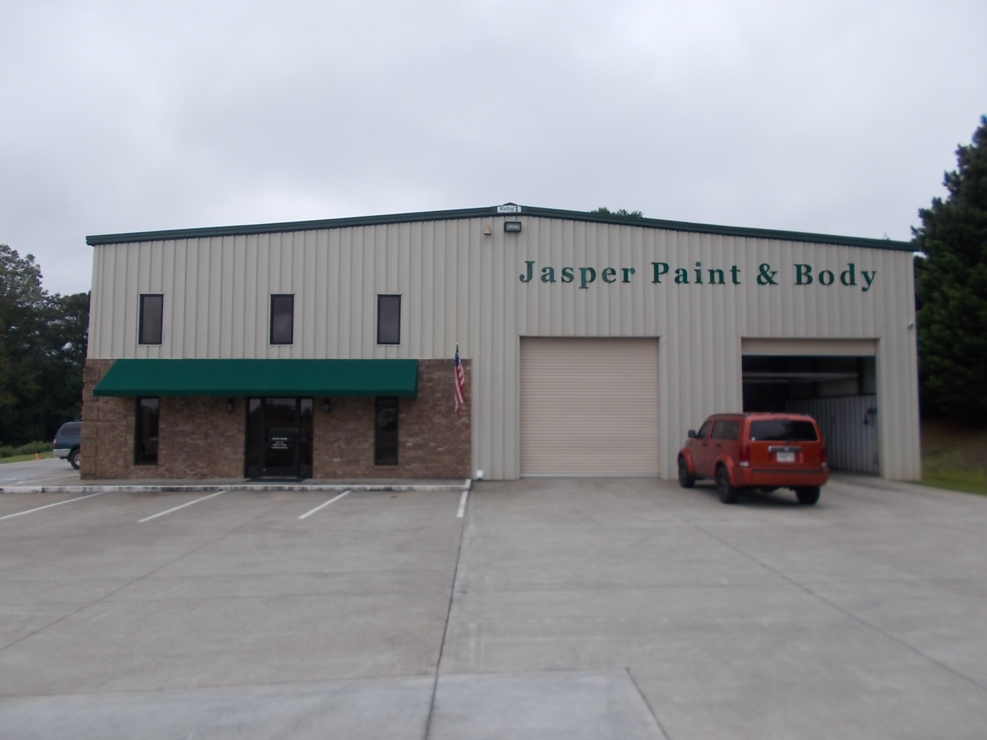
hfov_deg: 67.3
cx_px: 494
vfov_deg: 53.1
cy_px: 370
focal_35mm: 26
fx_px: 741
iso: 80
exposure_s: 1/250
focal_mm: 4.6
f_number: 8
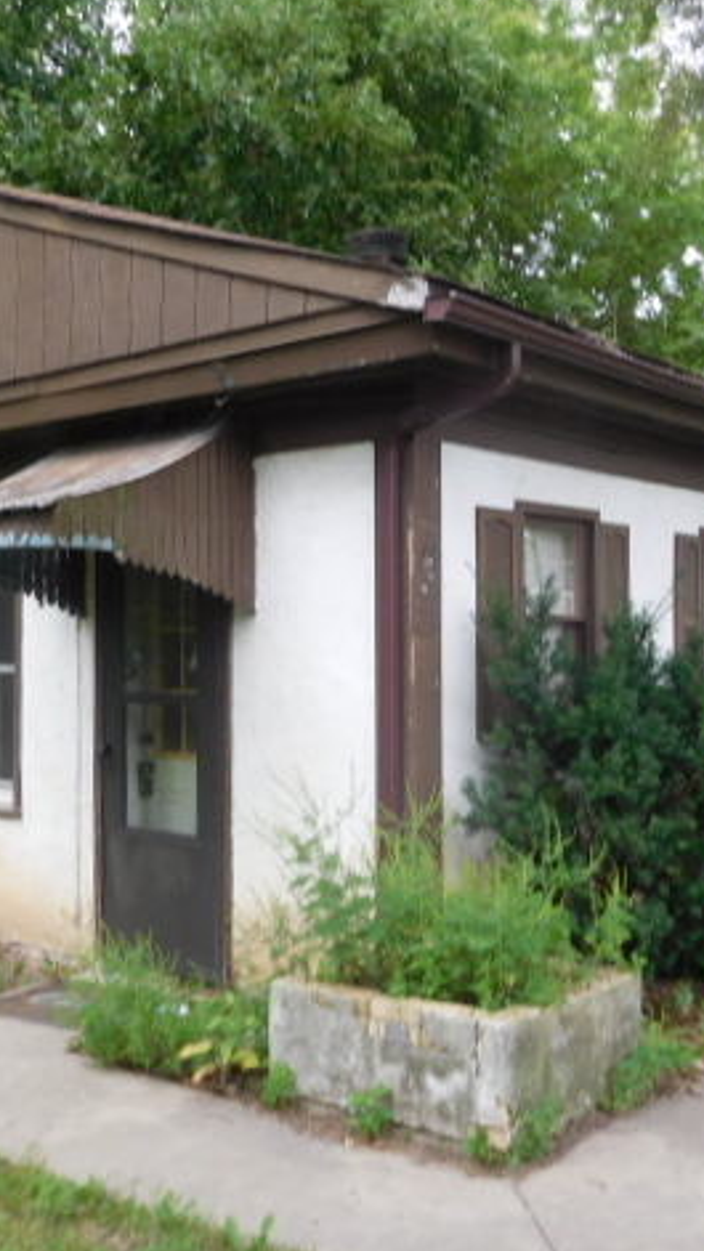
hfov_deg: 31.9
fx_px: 1228
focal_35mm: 37
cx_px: 404
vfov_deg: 54.0
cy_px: 622
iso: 125
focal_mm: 4.5
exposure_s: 1/60
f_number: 3.4
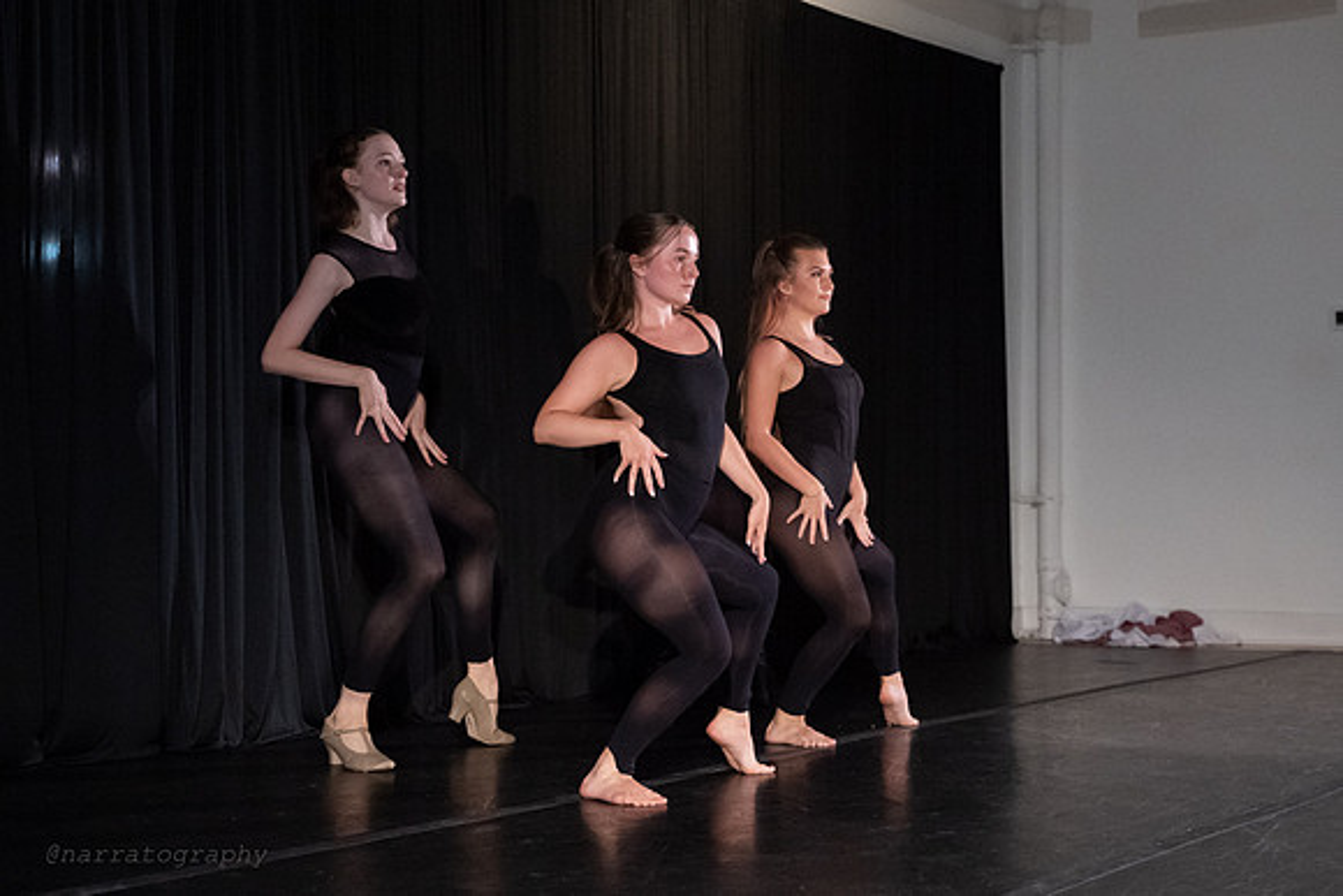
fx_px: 2571
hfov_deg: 29.2
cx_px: 825
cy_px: 374
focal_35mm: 69
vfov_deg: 19.8
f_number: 4
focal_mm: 56
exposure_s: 1/400
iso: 6400
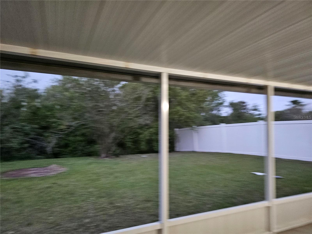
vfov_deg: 58.9
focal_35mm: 23
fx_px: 207
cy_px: 117
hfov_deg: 73.9
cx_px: 156
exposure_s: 1/24
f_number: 1.7
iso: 640
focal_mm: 6.3
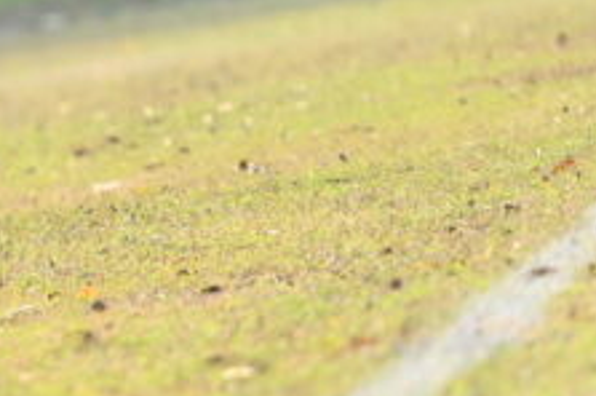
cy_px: -27
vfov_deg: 2.2
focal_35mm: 621
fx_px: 10266
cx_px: -323
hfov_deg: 3.3
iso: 250
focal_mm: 180
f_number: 2.8
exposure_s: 1/1250
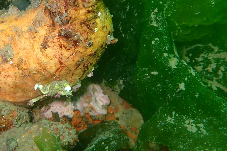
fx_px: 416
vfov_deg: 20.5
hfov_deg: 30.0
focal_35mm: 66
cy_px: 46
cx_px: 57
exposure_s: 1/80
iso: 200
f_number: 4
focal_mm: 7.31
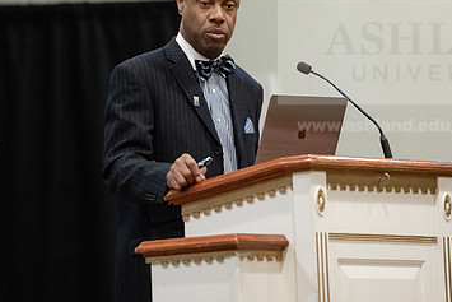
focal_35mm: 327
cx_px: 239
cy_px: 152
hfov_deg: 6.3
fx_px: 4107
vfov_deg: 4.2
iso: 10000
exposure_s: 1/200
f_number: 2.8
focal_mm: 200
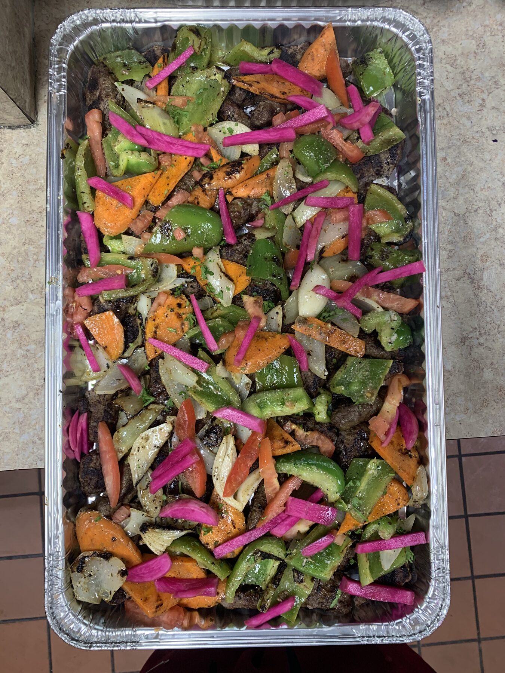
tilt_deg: -86.7
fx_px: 506
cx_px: 252
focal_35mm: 26
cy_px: 336
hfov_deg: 53.1
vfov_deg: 67.3
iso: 100
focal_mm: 4.25
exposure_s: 1/60
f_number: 1.8
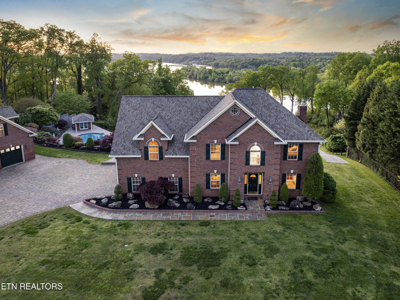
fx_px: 277
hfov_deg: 71.6
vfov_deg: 56.8
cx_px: 200
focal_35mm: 24
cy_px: 150
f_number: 2.8
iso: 270
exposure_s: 1/15
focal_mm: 12.29
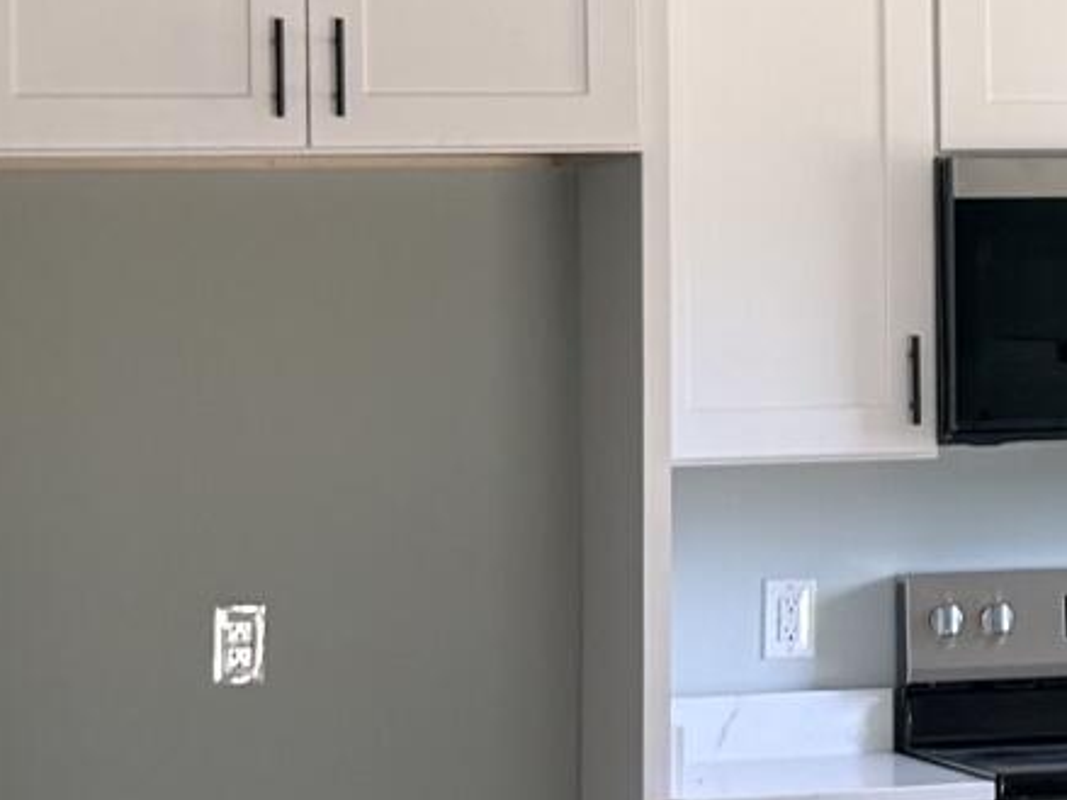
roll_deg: +1.0
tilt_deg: +2.7
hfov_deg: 11.4
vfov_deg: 9.0
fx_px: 5054
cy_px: 156
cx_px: 1762
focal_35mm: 164
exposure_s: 1/121
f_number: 1.78
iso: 160
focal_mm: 6.76
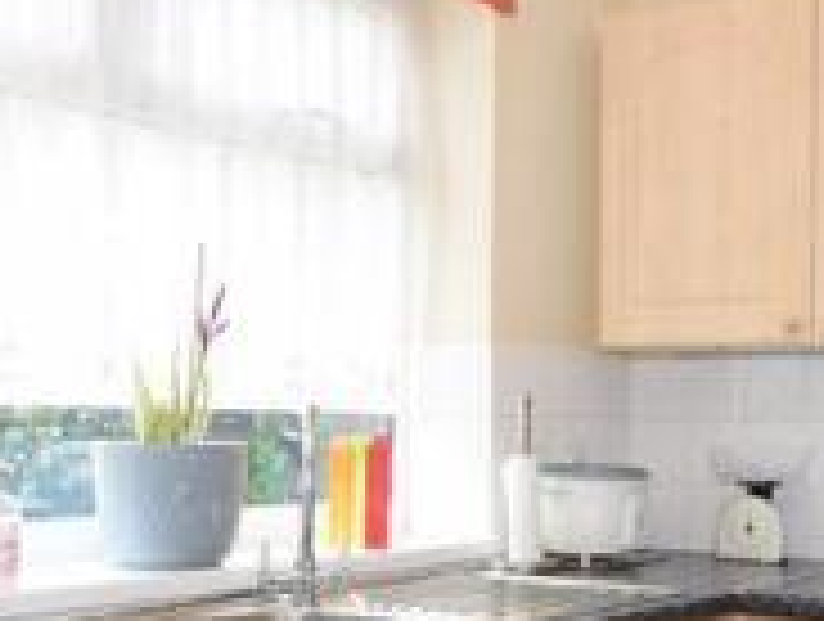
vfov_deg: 25.7
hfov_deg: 33.0
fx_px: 1353
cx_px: 644
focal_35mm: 57
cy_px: 434
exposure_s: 1/15
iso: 100
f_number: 7.1
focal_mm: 11
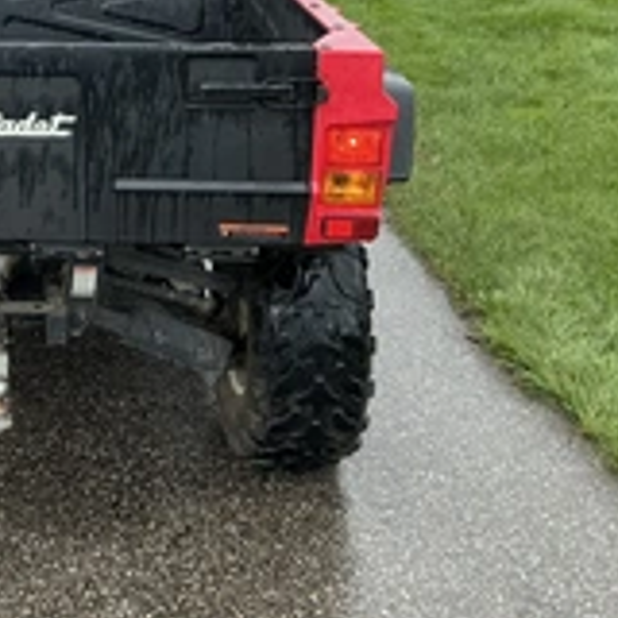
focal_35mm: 62
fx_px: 1252
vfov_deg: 26.7
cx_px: 19
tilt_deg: -16.3
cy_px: 50
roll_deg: +1.0
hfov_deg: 26.4
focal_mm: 3
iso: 20
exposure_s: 1/122
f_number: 1.8
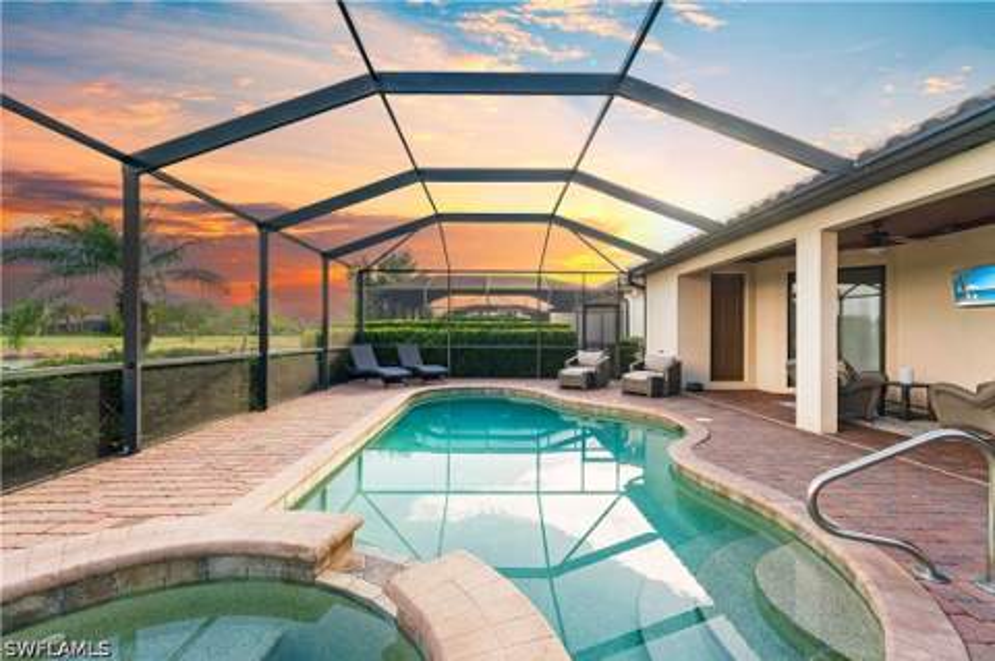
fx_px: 414
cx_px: 498
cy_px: 330
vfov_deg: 77.2
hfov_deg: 100.4
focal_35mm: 15
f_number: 11
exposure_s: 1/30
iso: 400
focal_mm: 15
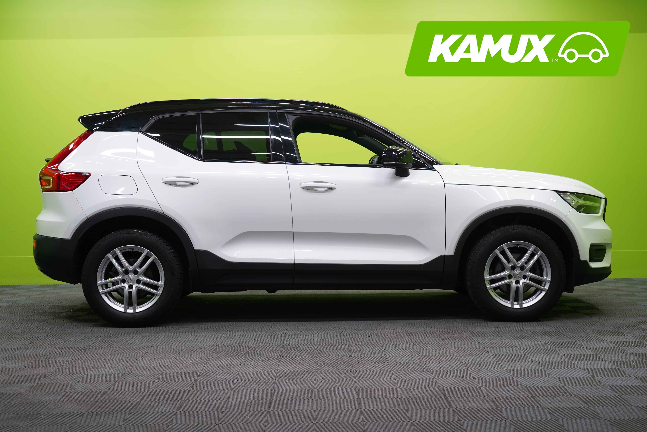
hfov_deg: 41.9
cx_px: 324
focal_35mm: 47
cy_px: 216
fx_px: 845
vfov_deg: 28.6
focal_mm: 47
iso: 400
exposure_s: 1/40
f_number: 5
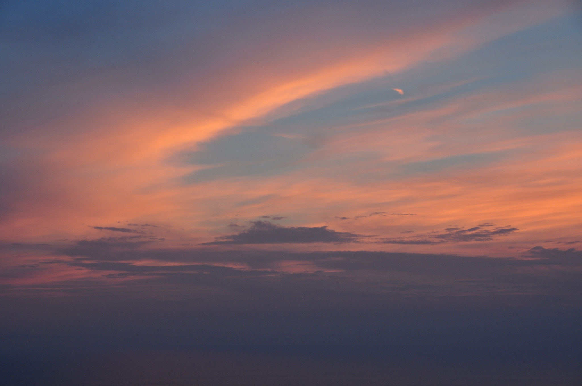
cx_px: 291
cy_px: 193
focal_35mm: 72
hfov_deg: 28.1
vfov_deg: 18.9
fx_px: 1163
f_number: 7.1
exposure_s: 1/40
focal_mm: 48
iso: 400
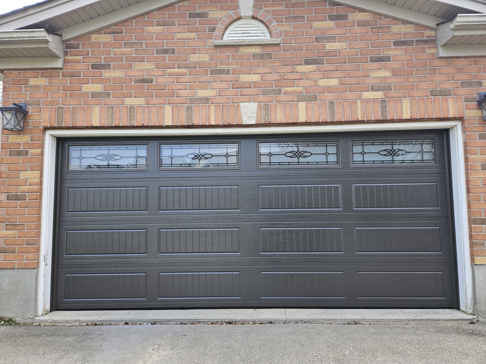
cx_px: 243
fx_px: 323
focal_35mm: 23
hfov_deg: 73.9
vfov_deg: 58.9
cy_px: 182
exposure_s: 1/719
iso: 80
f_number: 1.8
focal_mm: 5.4
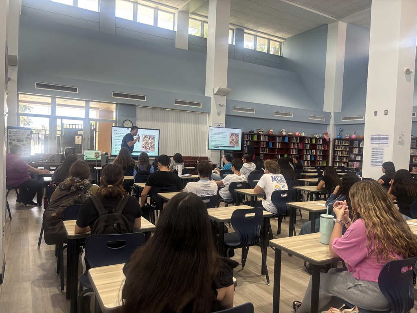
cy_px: 156
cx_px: 208
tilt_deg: -1.5
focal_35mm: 26
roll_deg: -2.2
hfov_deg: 67.3
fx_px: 313
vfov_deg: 53.1
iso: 125
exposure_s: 1/111
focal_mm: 5.96
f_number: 1.6
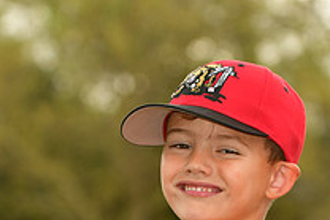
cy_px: 303
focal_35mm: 502
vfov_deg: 2.7
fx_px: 4605
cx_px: 306
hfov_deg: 4.1
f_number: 5
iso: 200
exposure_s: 1/500
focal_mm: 120
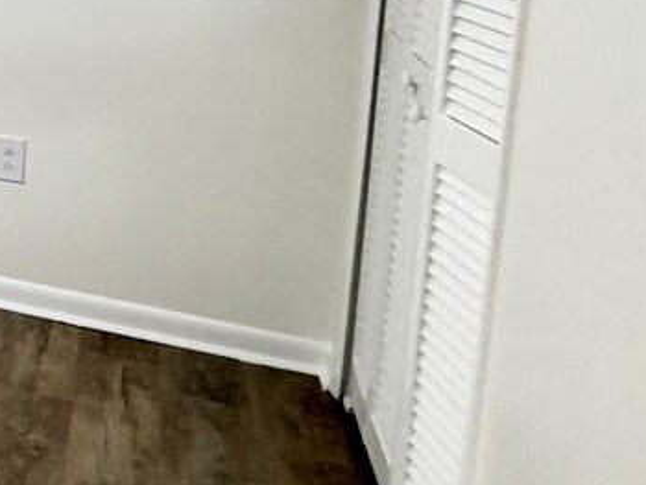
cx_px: -543
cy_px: -87
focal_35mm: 64
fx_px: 1195
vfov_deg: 21.4
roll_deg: -0.3
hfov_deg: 20.4
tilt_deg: -6.7
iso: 250
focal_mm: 2.22
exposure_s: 1/60
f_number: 2.2
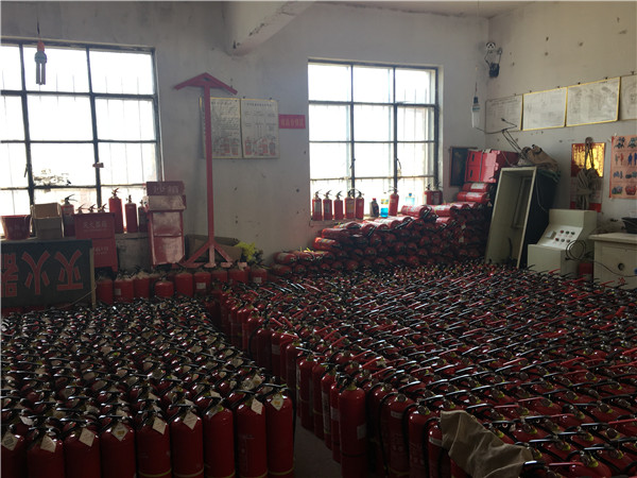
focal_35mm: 29
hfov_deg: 61.7
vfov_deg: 48.2
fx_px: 534
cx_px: 318
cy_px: 239
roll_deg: +1.0
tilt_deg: -5.2
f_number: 2.2
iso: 25
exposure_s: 1/50
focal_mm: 4.15
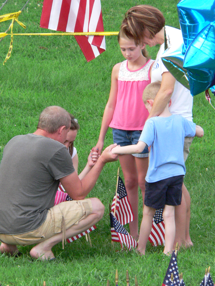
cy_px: 143
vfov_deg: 5.0
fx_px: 3279
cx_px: 108
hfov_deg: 3.8
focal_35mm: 396
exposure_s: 1/100
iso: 400
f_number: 8
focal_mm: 65.9
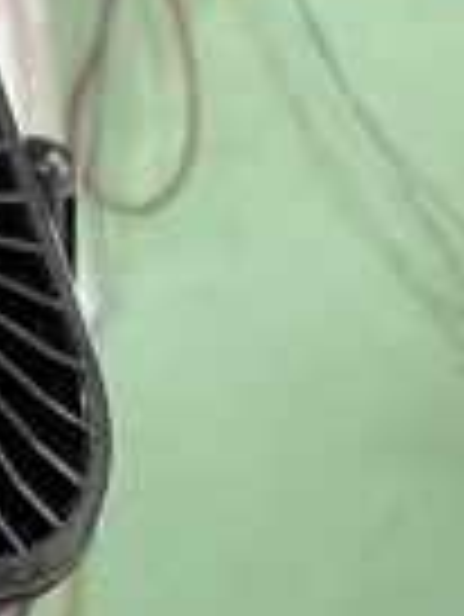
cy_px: 526
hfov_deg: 4.7
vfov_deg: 6.5
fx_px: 5425
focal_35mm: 304
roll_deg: -1.0
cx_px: -811
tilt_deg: -10.2
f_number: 2
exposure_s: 1/50
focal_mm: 6
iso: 250
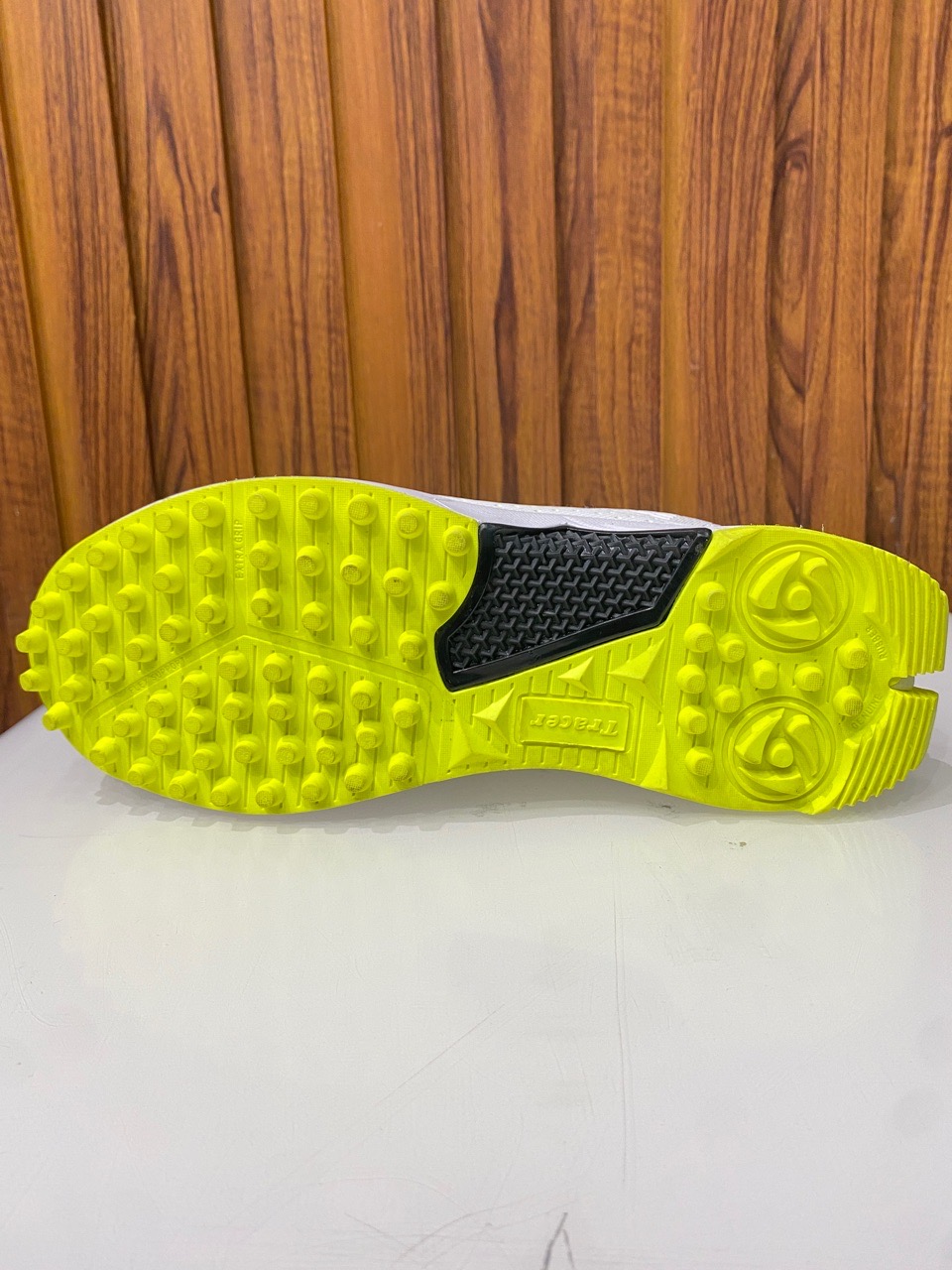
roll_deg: +2.6
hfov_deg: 53.1
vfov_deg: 67.3
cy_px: 635
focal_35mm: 26
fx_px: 953
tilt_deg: -12.5
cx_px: 476
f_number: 1.8
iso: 64
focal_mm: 4.25
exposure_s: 1/50
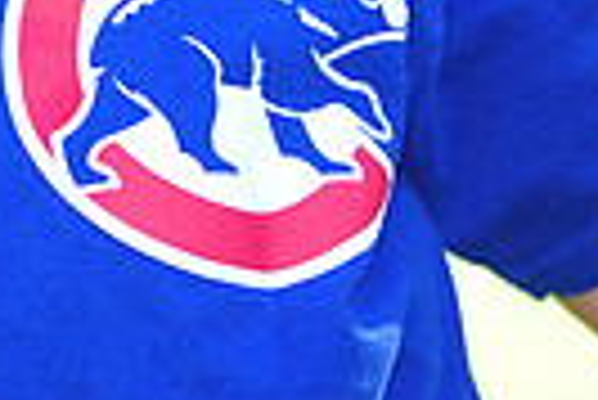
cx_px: -54
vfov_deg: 1.6
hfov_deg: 2.4
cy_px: -440
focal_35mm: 871
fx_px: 14484
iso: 200
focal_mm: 200
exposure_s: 1/200
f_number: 4.5
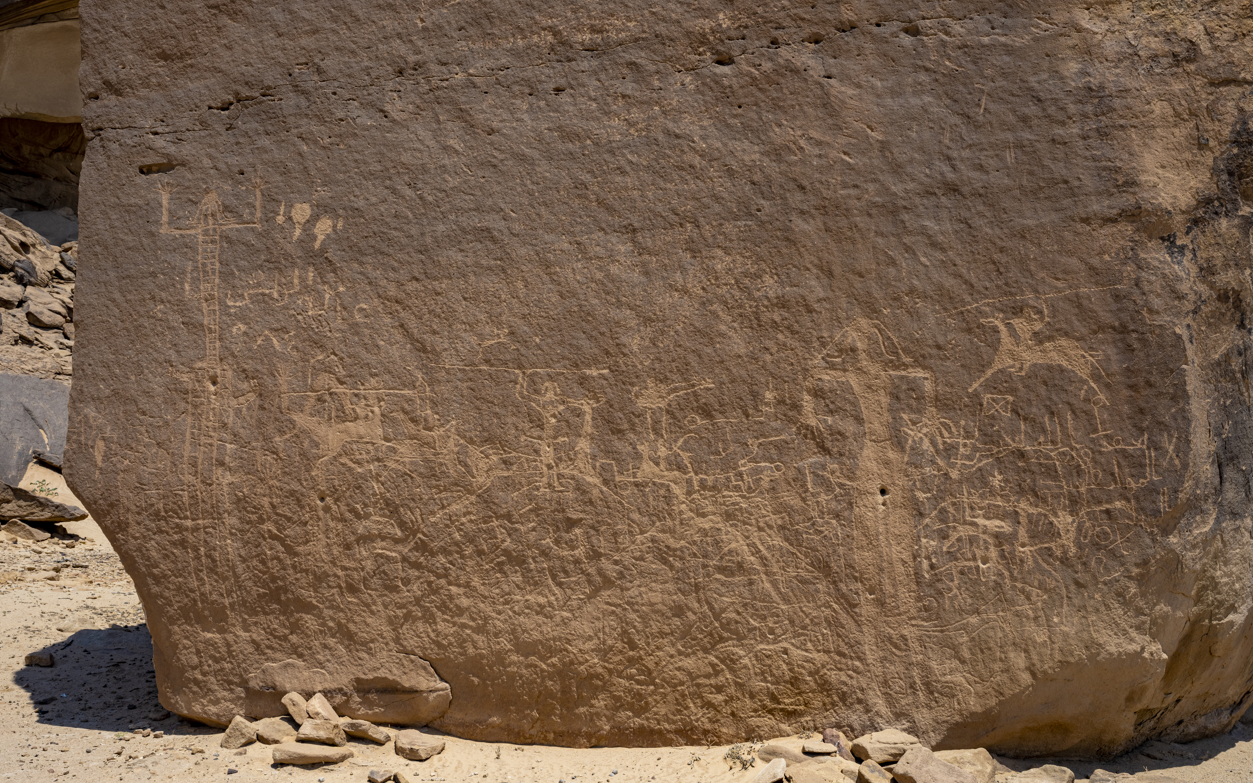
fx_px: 1332
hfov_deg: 50.4
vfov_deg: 32.8
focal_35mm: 39
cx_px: 630
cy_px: 385
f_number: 11
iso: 250
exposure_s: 1/500
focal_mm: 38
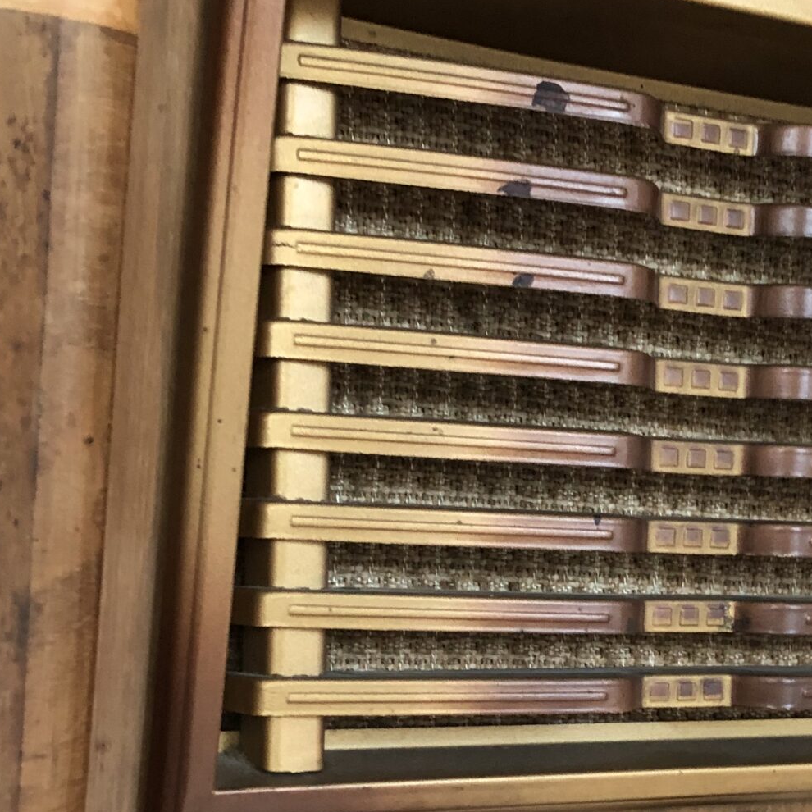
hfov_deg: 26.8
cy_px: 677
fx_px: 1698
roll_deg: -6.7
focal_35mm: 64
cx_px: 475
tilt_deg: -11.6
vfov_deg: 26.3
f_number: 1.8
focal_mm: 3.99
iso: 80
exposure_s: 1/8
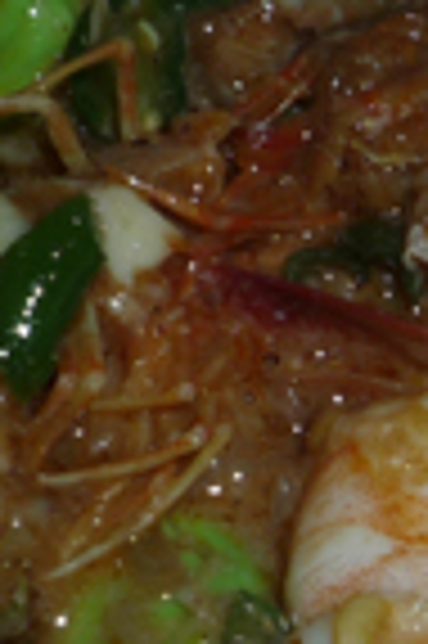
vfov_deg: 16.8
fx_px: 2163
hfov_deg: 11.1
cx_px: 500
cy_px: 500
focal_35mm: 121
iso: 100
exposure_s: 1/30
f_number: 4
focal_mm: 4.4
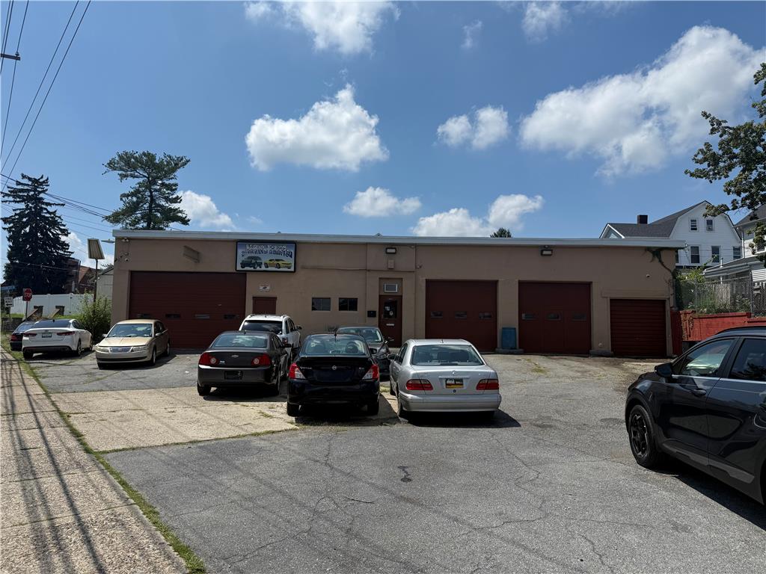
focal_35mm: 24
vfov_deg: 56.8
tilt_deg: +5.2
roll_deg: -0.6
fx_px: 531
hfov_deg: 71.6
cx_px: 383
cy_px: 287
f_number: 1.78
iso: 80
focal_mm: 6.76
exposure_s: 1/7353
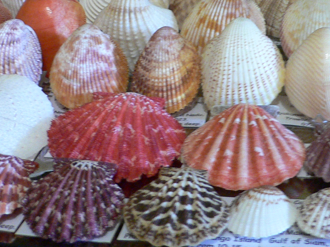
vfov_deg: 23.2
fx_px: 591
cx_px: 248
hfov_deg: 30.7
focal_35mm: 62
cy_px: 34
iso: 200
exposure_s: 1/8
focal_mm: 4.6
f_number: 2.8
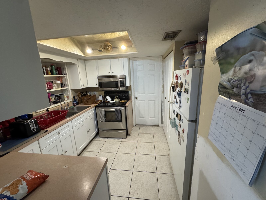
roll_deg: +2.9
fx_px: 108
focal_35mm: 14
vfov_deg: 85.7
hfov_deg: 102.1
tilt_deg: -12.8
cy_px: 100
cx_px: 133
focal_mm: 2.22
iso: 400
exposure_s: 1/60
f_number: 2.2
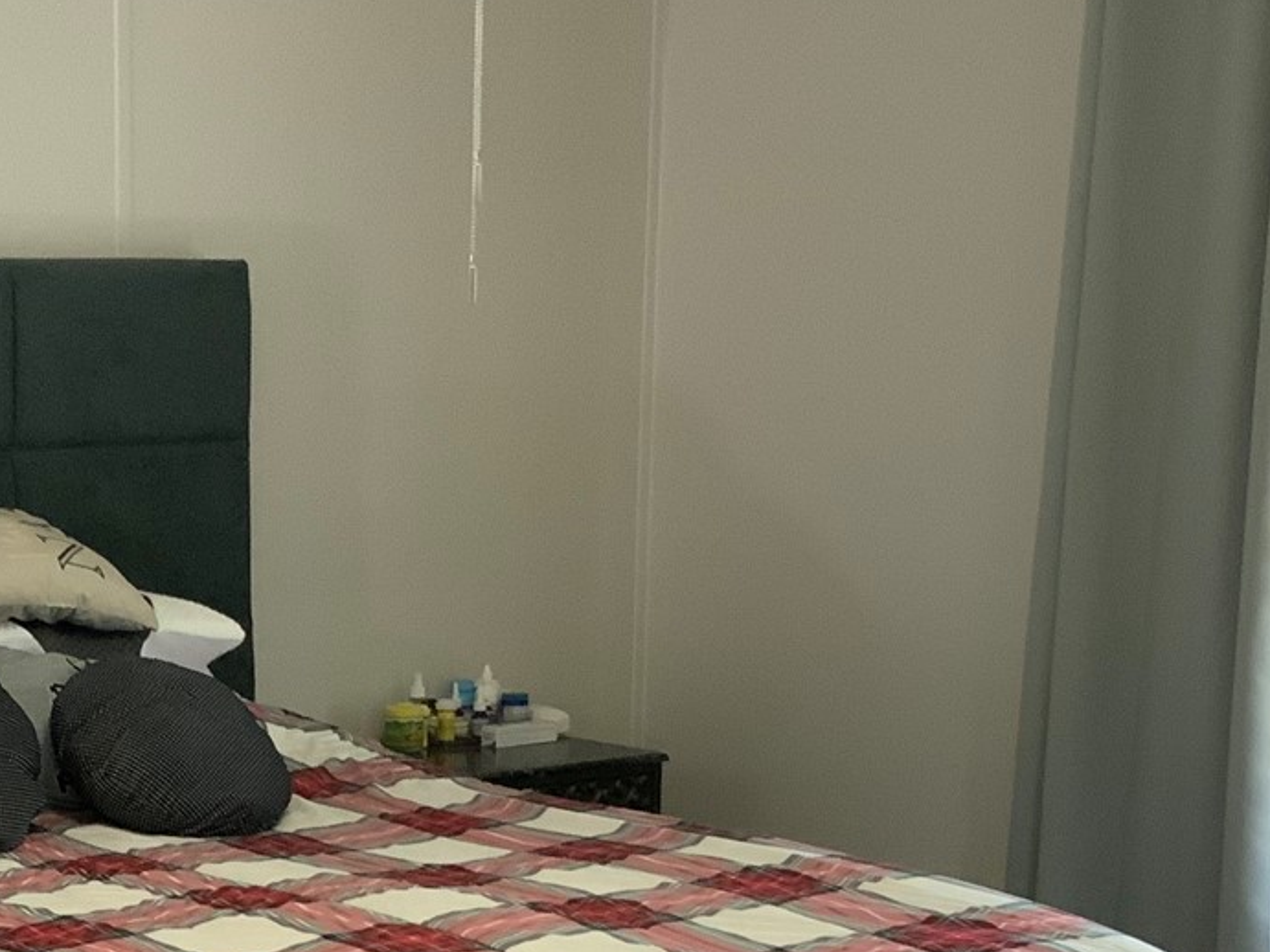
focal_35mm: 86
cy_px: 1003
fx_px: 3155
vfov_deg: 16.7
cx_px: 272
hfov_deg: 22.5
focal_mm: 3
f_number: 1.8
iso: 250
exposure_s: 1/40
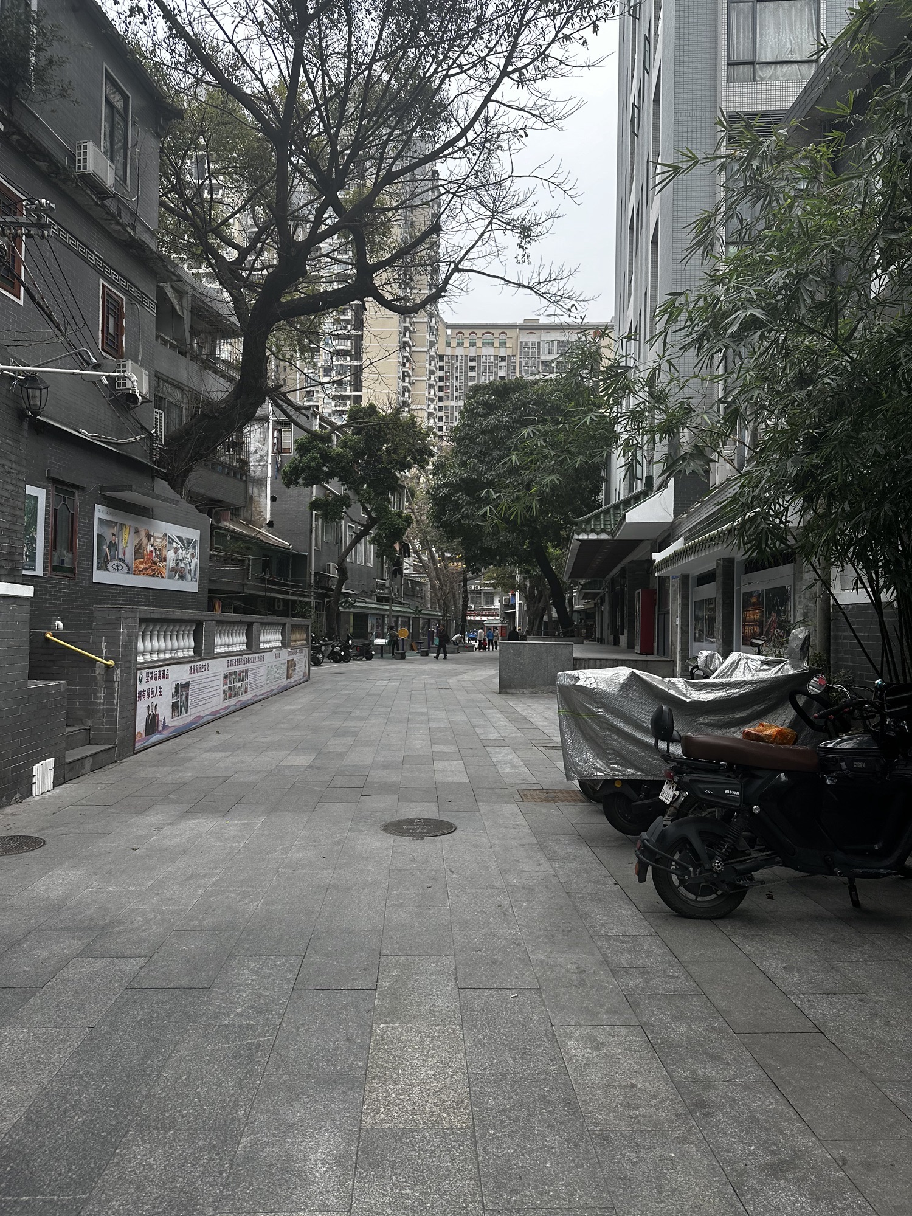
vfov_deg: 71.6
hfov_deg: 56.8
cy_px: 608
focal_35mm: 24
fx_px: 843
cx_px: 456
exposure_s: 1/773
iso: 80
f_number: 1.78
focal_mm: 6.86
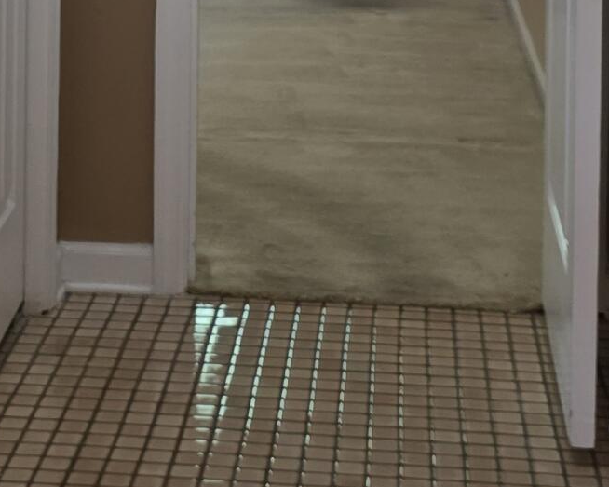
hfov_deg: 18.6
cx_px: 179
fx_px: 1856
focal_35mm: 103
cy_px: -224
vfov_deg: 14.1
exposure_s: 1/120
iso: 320
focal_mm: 6.3
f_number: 1.7
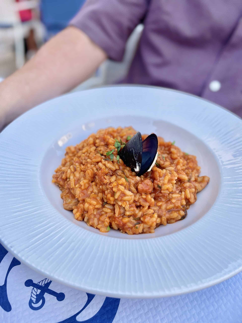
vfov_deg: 67.3
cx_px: 121
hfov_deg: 53.1
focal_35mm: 26
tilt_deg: -39.4
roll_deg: -3.4
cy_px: 162
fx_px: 242
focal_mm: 4.2
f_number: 1.6
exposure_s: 1/824
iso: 50
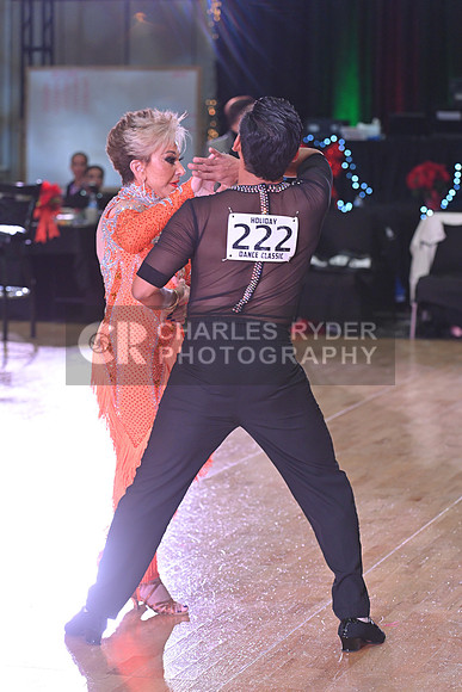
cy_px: 346
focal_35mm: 120
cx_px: 231
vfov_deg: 17.1
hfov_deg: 11.4
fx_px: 2308
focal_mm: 120
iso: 2000
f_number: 5
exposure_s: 1/320
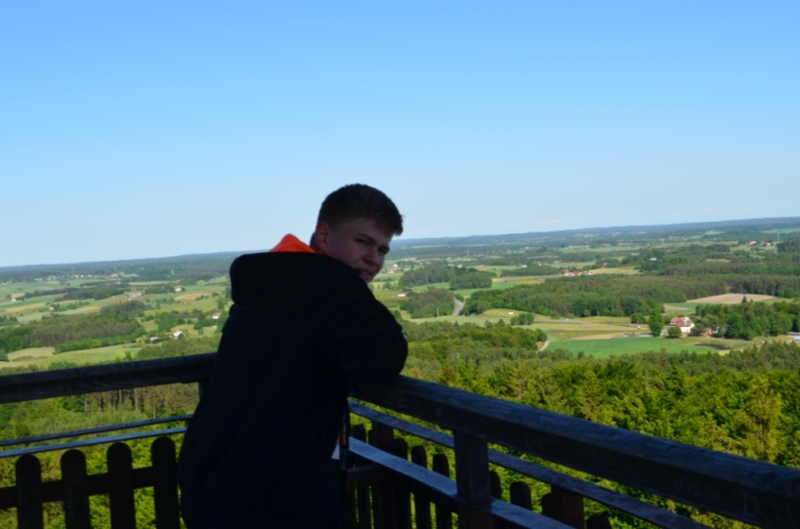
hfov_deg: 41.2
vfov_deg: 27.9
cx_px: 400
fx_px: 1064
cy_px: 264
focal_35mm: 48
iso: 125
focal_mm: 32
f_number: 11
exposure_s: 1/125
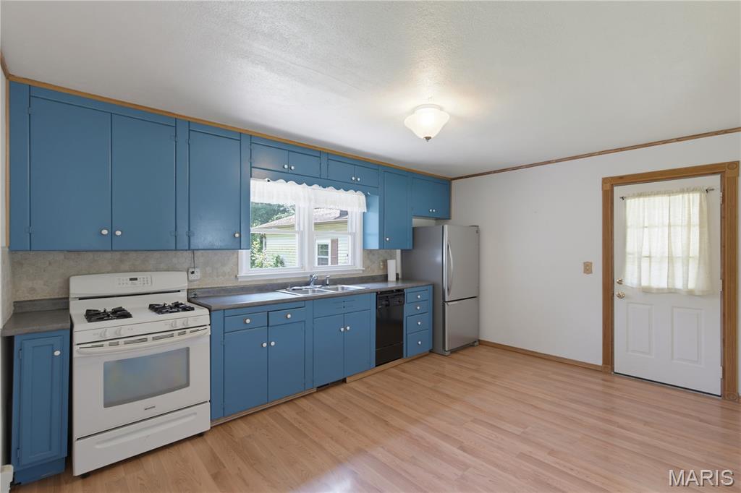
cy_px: 246
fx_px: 329
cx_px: 370
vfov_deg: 73.7
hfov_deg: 96.8
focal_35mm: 16
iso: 250
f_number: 6.3
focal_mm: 16
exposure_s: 1/3.33
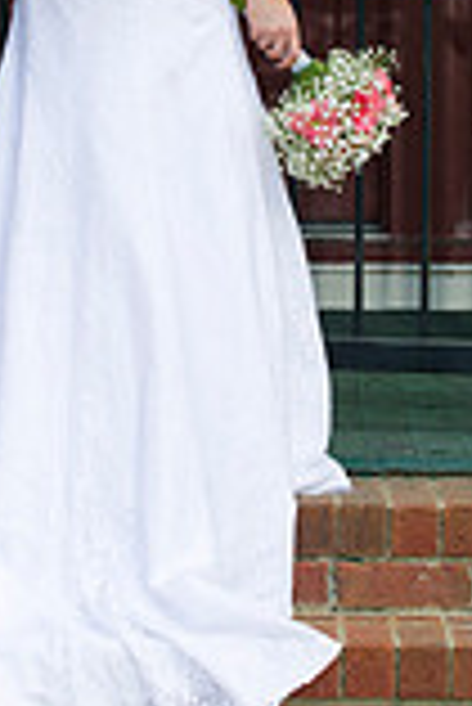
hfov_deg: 6.2
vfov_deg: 9.2
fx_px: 4376
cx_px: 173
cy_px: 117
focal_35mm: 223
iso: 200
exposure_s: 1/125
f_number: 8
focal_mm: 78
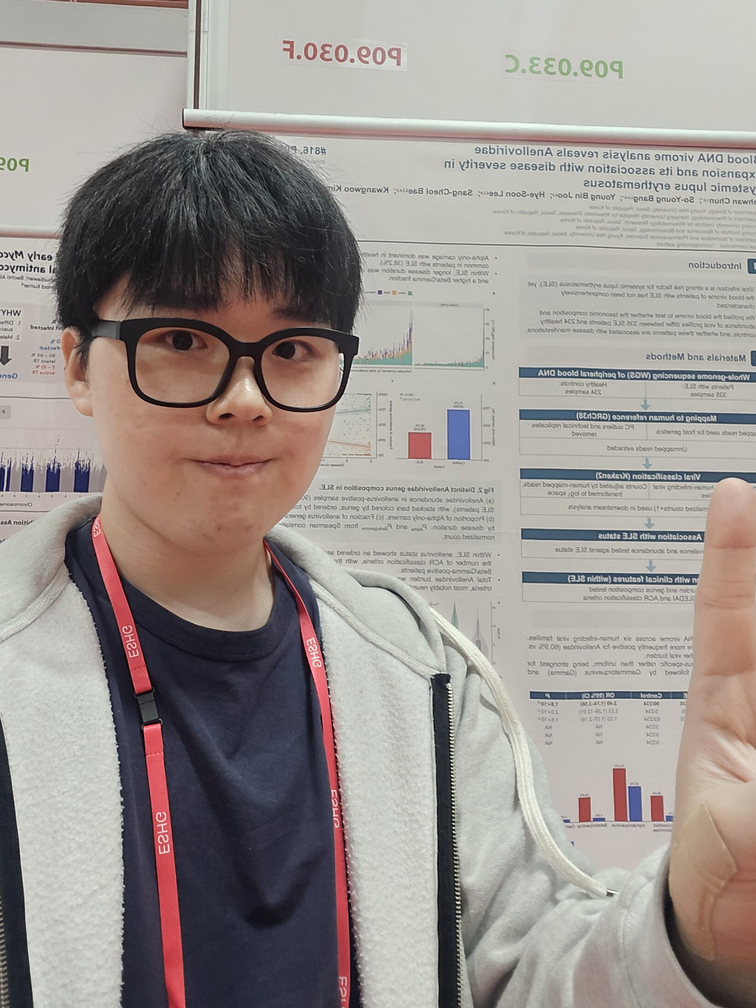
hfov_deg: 51.2
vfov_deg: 65.0
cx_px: 321
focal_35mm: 27
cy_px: 430
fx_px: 786
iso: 320
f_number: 2.2
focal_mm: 2.9
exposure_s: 1/50
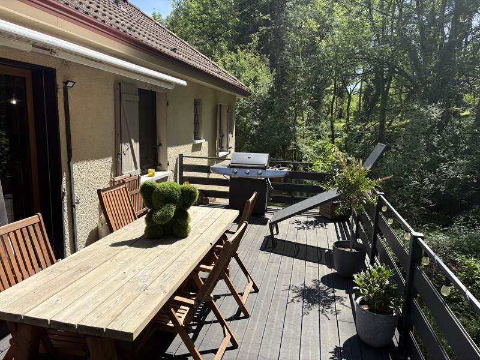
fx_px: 361
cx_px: 240
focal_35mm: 26
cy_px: 180
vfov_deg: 53.1
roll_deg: -1.4
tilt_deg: -9.9
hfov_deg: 67.3
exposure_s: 1/1751
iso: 50
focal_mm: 5.96
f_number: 1.6
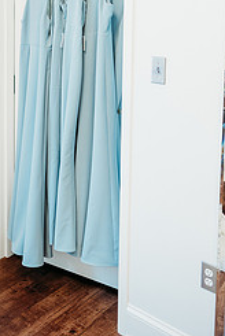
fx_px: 411
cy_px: 53
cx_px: 104
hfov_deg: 30.6
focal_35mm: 44
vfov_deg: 41.9
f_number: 2.5
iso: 320
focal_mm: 24
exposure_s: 1/160
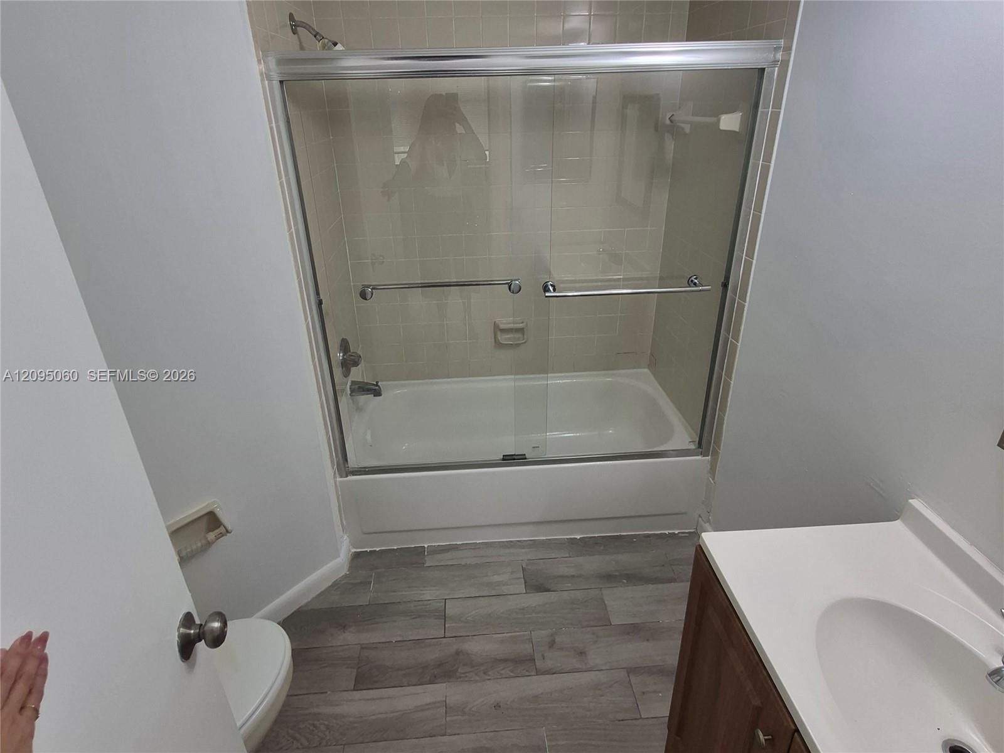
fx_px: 377
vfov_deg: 89.9
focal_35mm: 13
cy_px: 376
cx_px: 502
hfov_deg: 106.2
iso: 64
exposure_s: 1/120
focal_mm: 1.74
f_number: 2.2
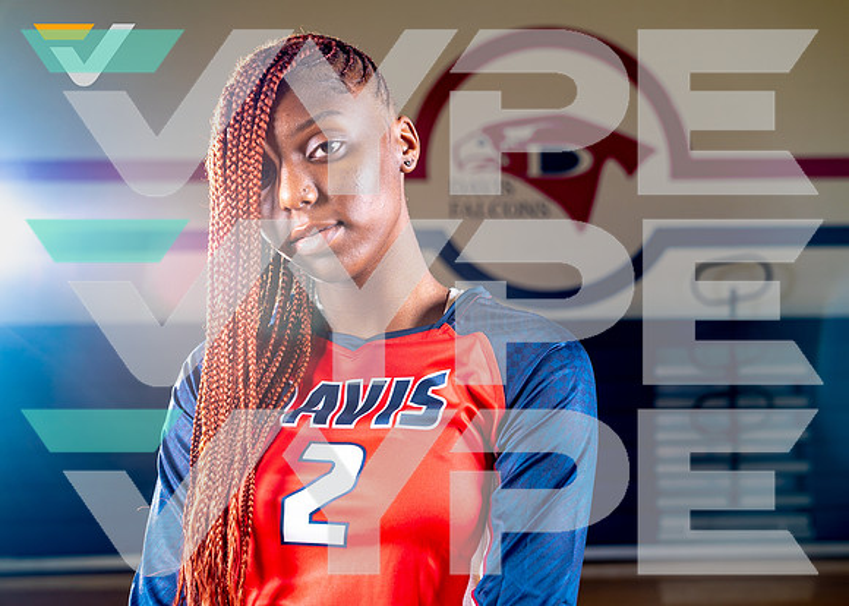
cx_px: 455
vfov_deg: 29.1
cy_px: 303
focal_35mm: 48
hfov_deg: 40.0
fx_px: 1167
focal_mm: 46
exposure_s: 1/125
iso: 125
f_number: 4
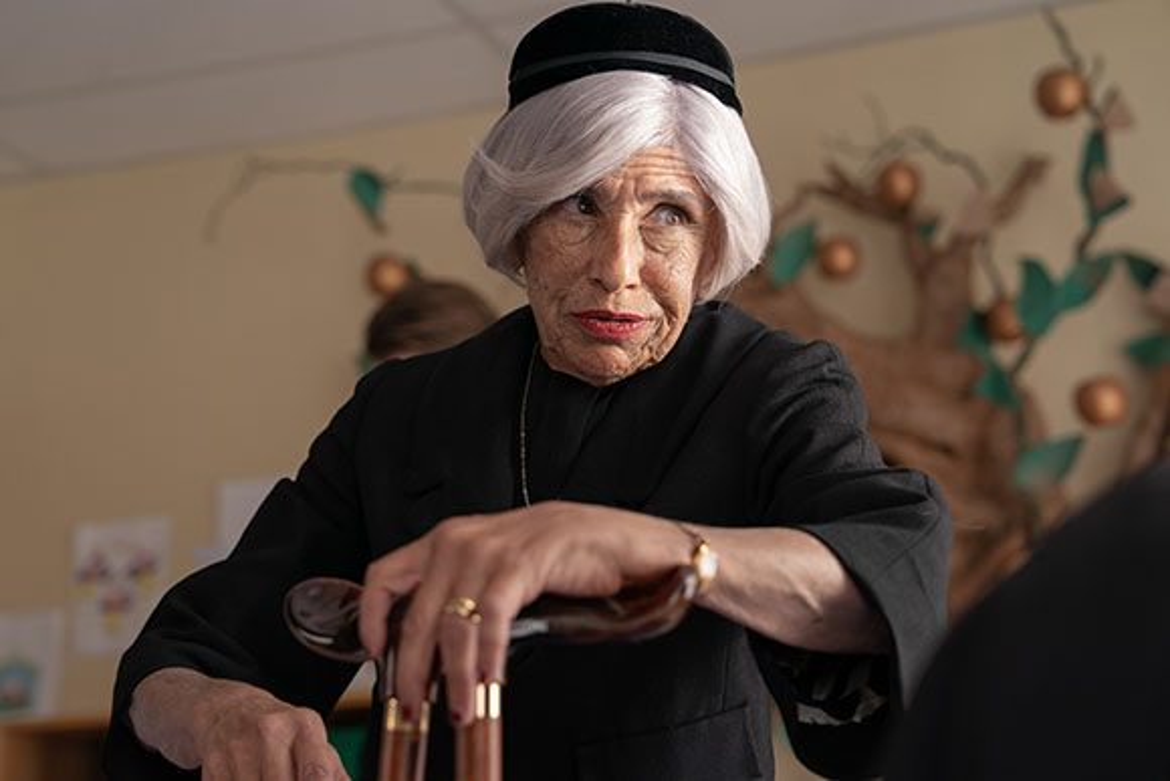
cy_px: 390
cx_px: 585
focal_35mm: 70
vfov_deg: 19.5
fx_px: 2275
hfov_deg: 28.8
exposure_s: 1/250
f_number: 4
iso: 1000
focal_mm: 70
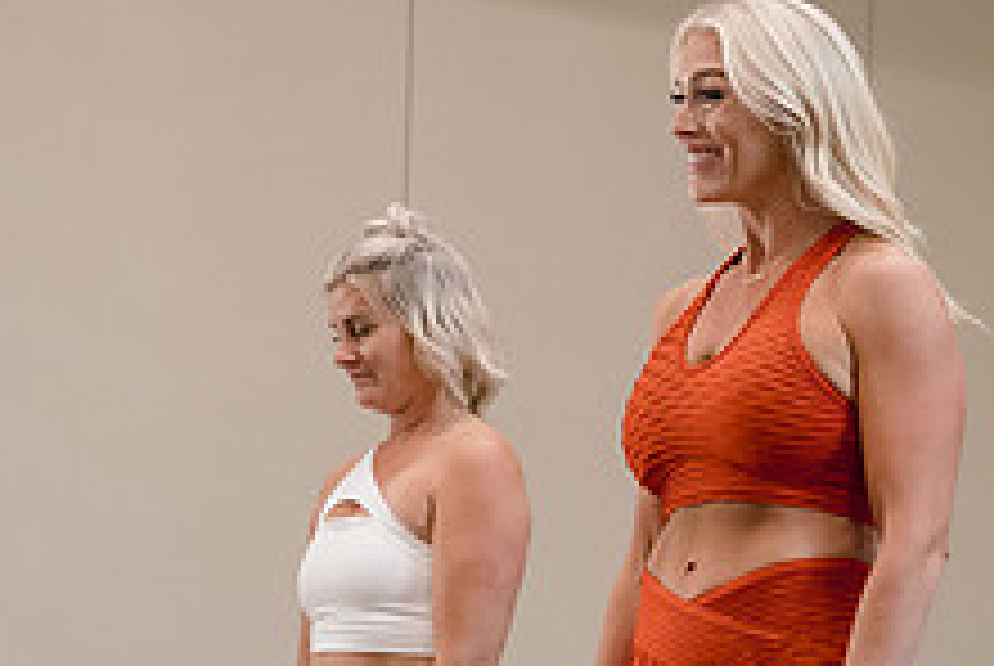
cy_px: 704
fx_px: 3622
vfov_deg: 10.4
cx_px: 998
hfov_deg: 15.3
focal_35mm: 131
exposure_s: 1/250
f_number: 3.2
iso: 800
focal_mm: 50
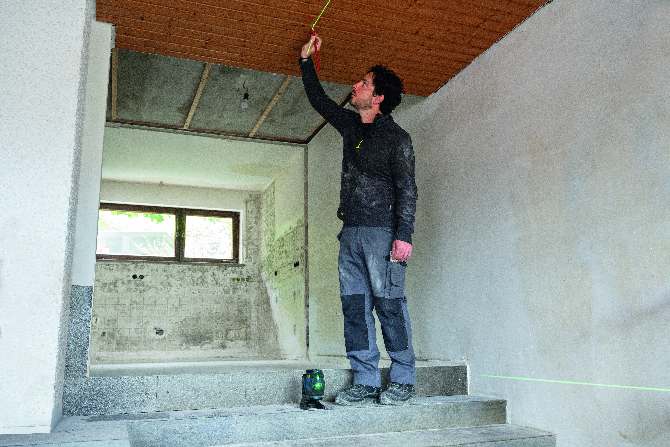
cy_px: 224
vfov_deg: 42.3
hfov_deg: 60.3
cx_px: 335
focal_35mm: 31
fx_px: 577
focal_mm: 31
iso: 4000
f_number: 6.3
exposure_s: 1/80
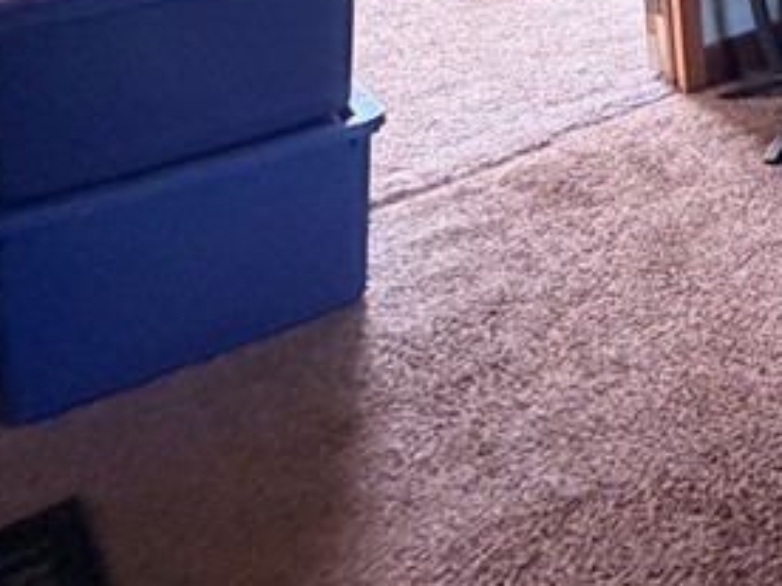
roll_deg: +1.0
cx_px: 1250
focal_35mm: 52
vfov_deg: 22.5
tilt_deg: -6.3
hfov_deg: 25.1
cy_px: -314
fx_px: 1175
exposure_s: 1/60
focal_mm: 2.22
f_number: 2.2
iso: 400
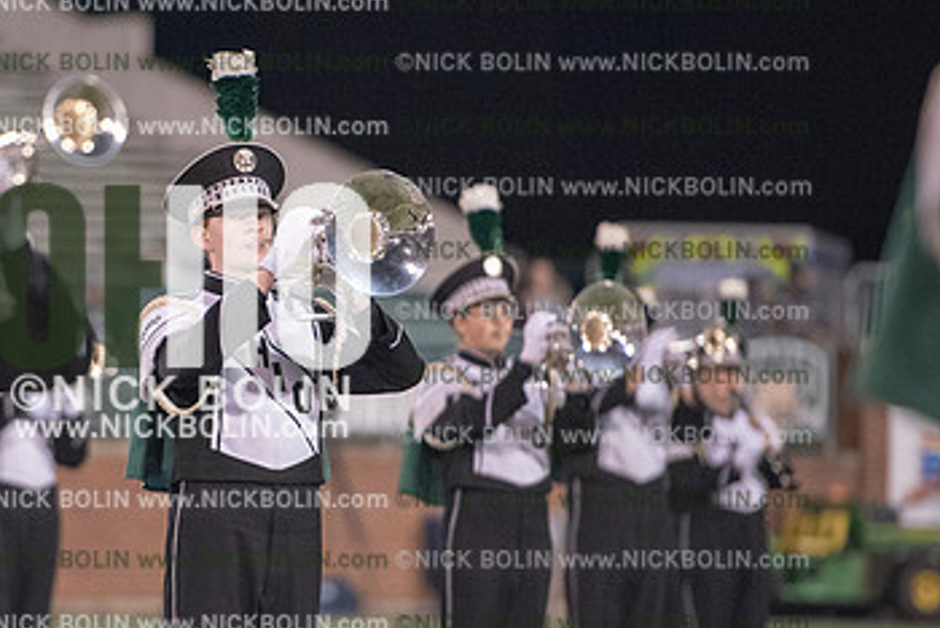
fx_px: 8650
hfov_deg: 6.2
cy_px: 313
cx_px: 180
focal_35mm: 331
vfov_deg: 4.2
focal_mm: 200
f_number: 3.2
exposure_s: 1/1250
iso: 5000
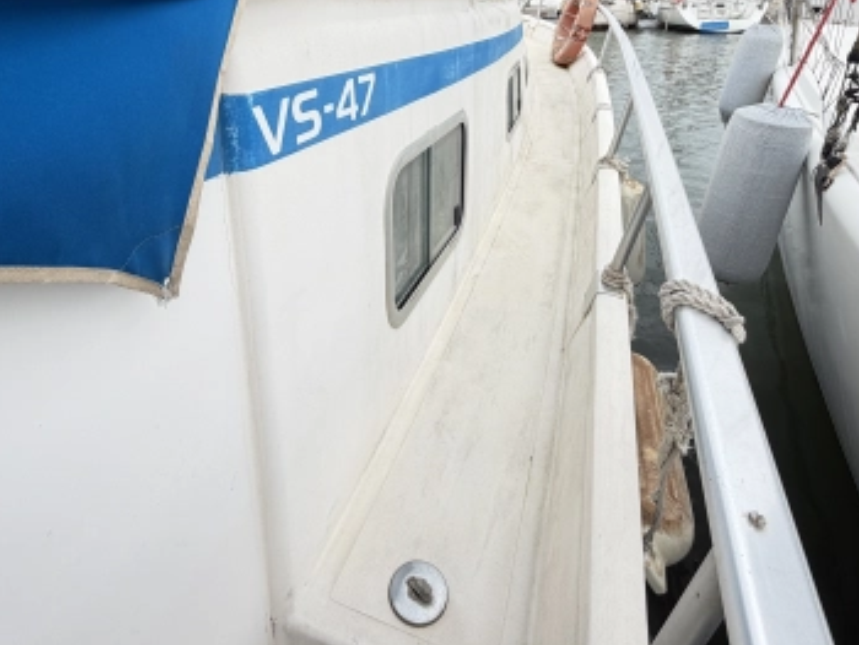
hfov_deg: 76.3
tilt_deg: -19.6
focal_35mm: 22
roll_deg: +0.0
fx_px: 546
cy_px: 180
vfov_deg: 58.7
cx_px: 432
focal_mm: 2.22
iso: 40
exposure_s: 1/152
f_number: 2.2
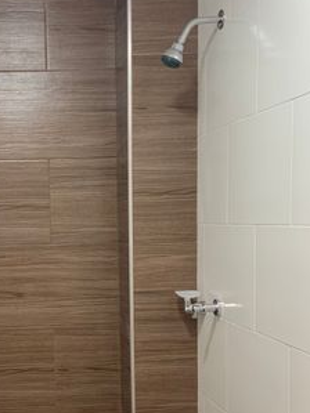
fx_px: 693
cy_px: 309
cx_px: 19
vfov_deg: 32.6
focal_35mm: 58
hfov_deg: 24.4
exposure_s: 1/60
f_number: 1.8
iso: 125
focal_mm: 4.25
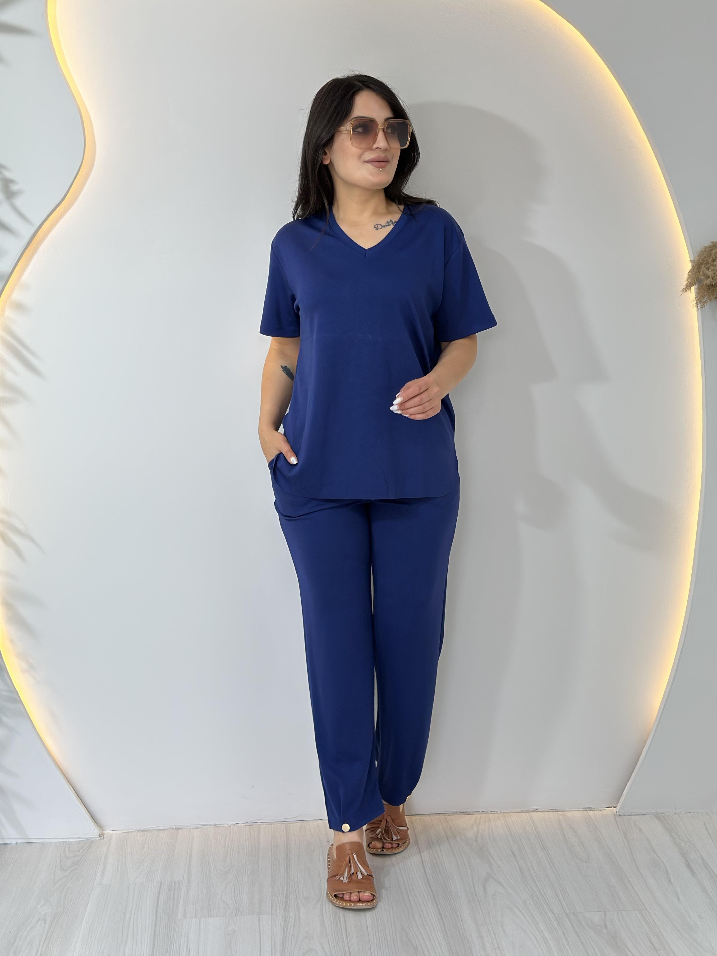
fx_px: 1326
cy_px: 478
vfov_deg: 39.7
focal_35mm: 48
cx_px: 358
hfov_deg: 30.3
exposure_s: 1/143
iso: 64
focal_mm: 6.86
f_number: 1.78
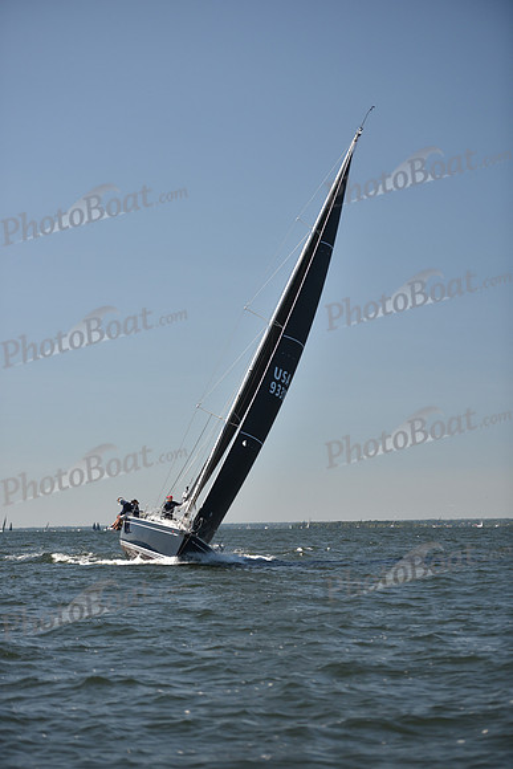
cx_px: 256
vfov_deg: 23.6
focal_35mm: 86
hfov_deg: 15.9
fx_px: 1837
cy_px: 384
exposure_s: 1/1600
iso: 250
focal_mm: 86
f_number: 2.8
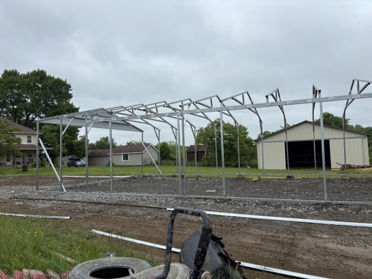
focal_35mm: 26
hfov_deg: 67.3
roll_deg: +2.5
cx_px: 186
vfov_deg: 53.1
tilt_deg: +2.4
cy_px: 140
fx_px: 279
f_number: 1.6
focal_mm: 5.96
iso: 50
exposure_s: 1/1178
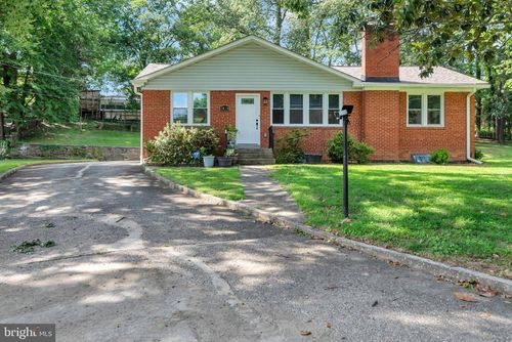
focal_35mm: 31
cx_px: 256
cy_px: 171
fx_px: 441
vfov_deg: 42.4
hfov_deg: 60.3
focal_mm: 31
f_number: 9
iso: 320
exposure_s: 1/125
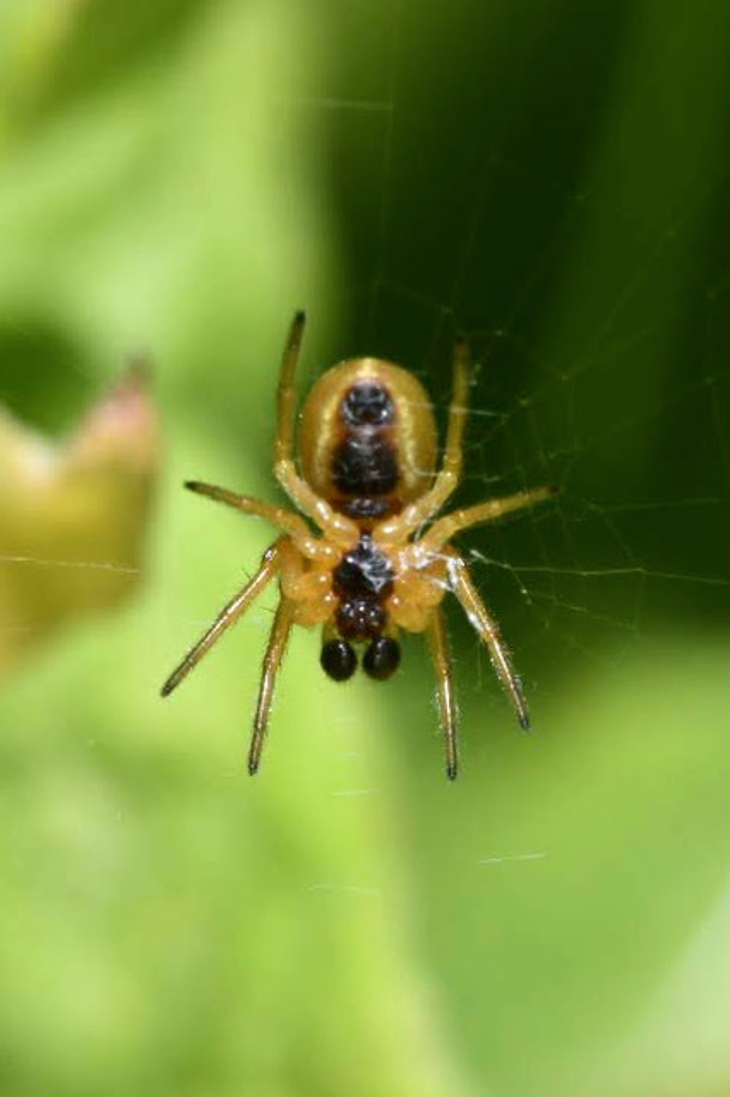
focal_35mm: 158
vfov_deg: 13.0
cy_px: 548
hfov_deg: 8.7
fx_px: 4795
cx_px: 365
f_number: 29
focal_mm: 105
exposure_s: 1/60
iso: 250
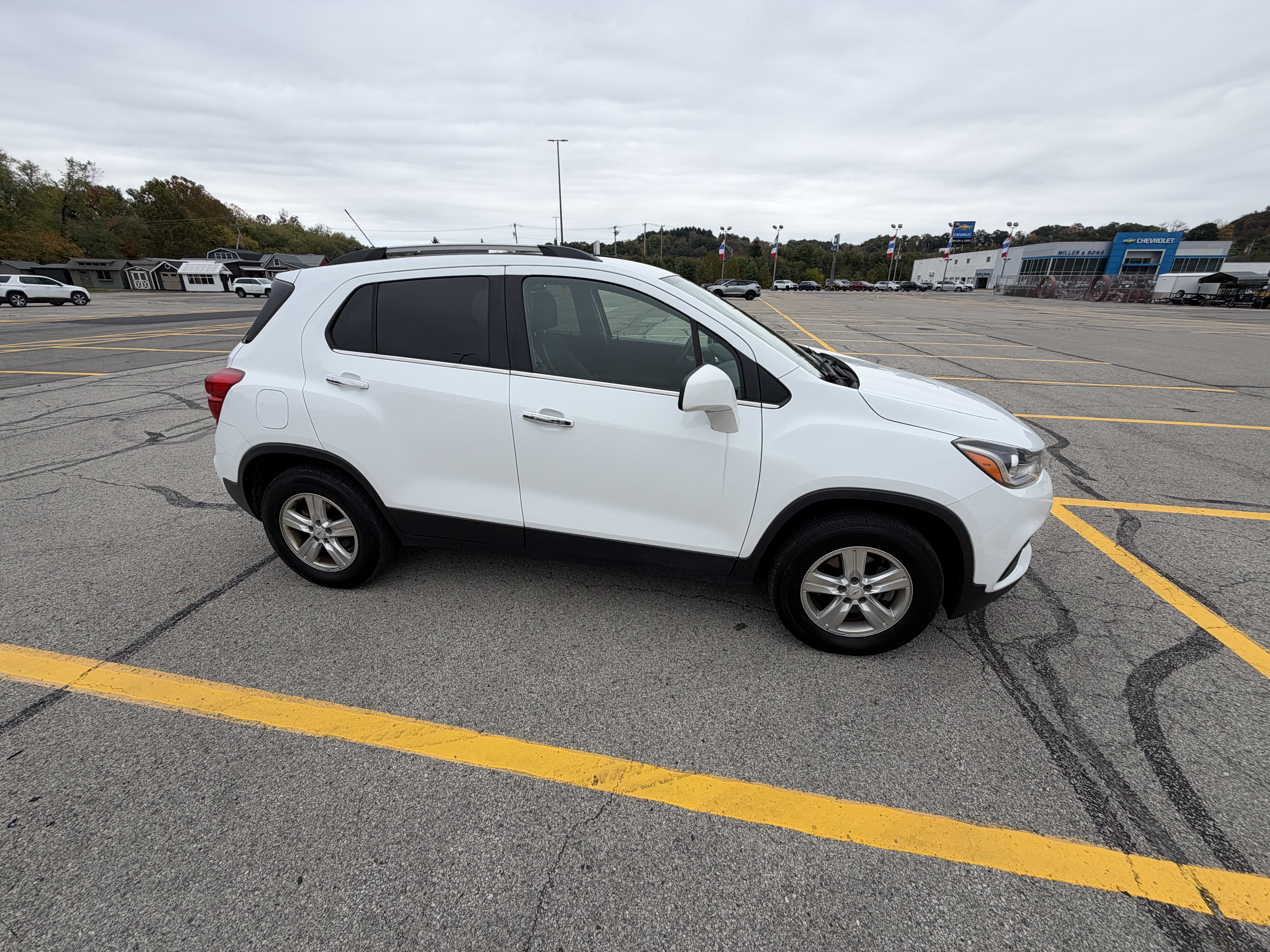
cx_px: 635
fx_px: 514
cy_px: 476
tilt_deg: -20.6
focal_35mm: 14
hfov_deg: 102.1
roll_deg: +0.7
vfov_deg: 85.7
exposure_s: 1/770
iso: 40
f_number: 2.2
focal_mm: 2.22
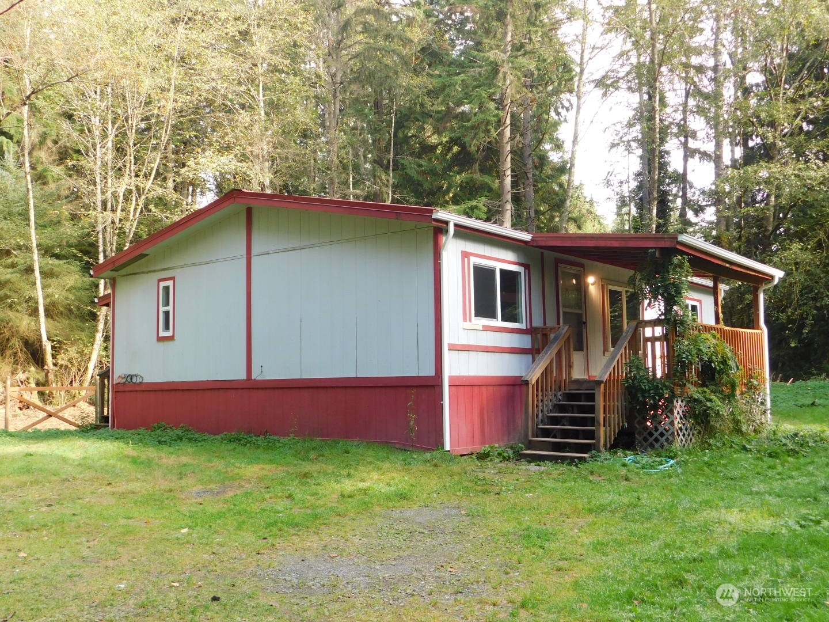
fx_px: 862
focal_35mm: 36
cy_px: 311
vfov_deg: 39.7
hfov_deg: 51.4
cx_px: 414
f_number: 3.5
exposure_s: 1/80
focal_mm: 6.3
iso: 125
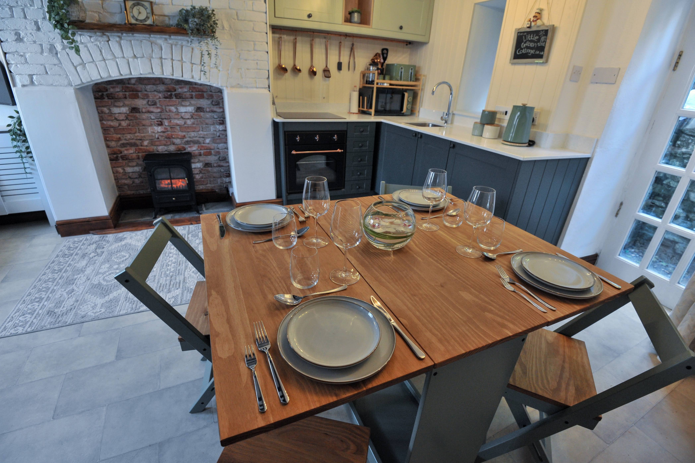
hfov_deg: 96.8
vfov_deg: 73.7
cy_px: 232
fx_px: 309
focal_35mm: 16
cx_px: 348
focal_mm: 16
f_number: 5.6
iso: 1600
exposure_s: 1/125
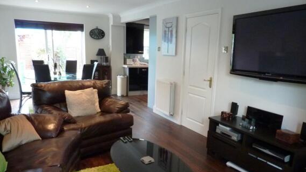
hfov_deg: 67.9
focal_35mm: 28
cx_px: 157
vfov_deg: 41.3
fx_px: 227
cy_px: 105
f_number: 3.3
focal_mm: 4.1
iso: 400
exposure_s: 1/25
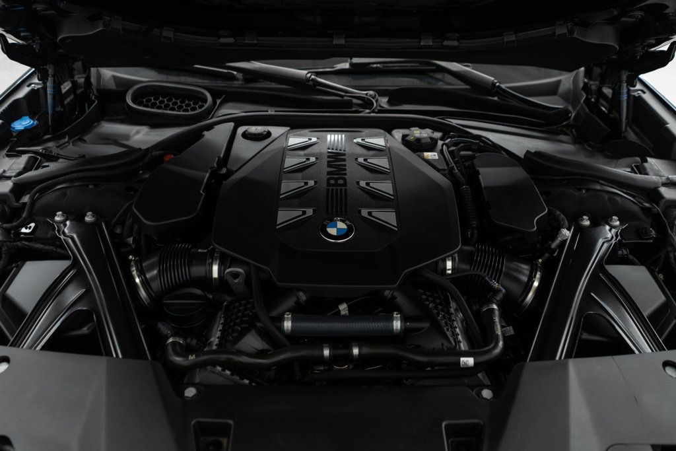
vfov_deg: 46.4
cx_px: 338
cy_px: 226
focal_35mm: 28
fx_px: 526
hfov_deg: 65.5
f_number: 3.2
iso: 400
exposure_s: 1/40
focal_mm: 28
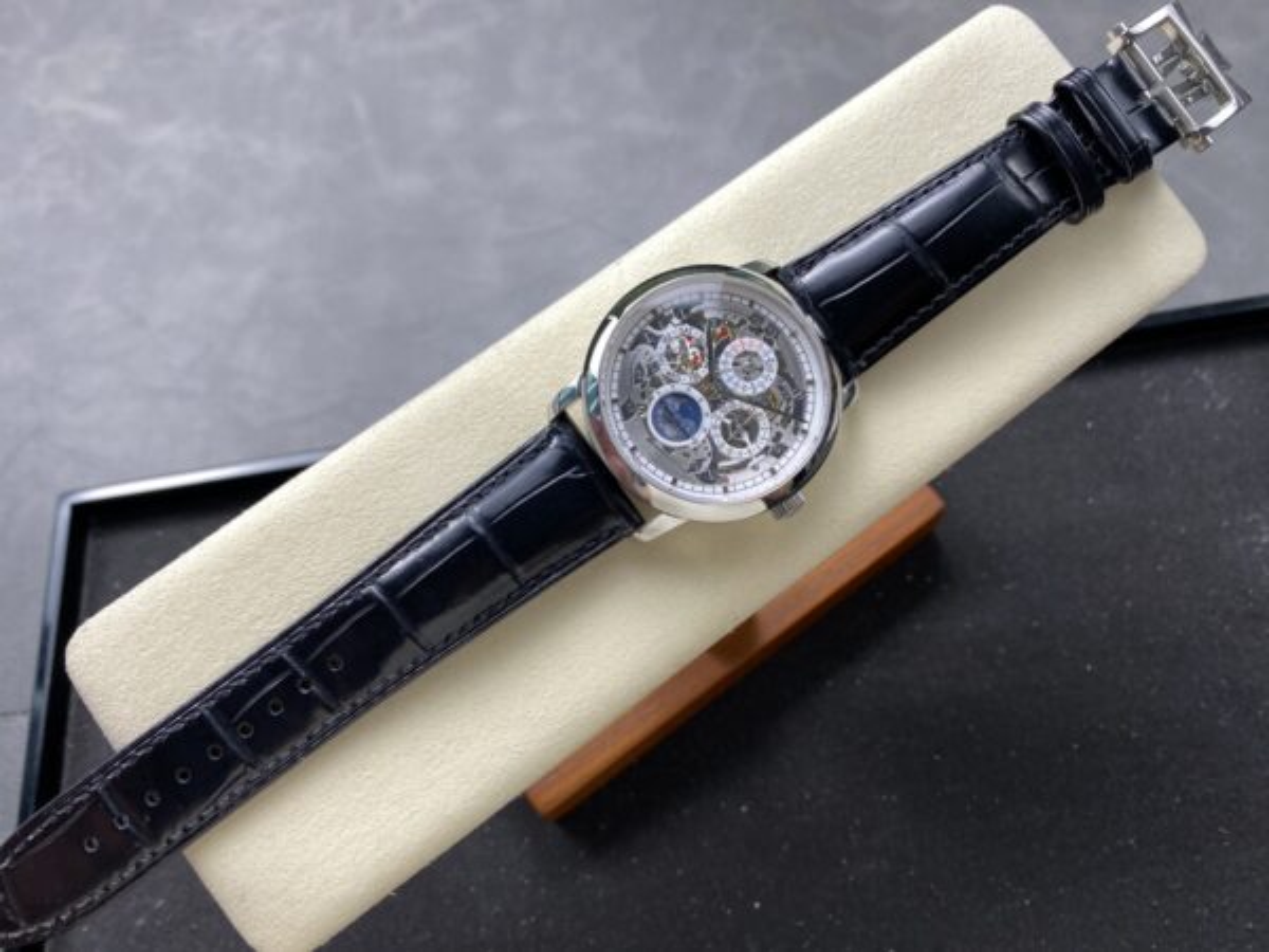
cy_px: 476
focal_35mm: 26
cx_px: 634
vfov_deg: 53.1
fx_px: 953
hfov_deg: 67.3
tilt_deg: -65.0
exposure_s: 1/124
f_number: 1.8
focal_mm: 4.25
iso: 32
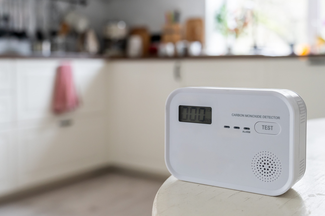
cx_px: 162
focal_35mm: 42
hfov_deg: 46.4
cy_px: 108
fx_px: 379
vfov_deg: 31.9
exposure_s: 1/5
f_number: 4
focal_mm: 28
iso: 400
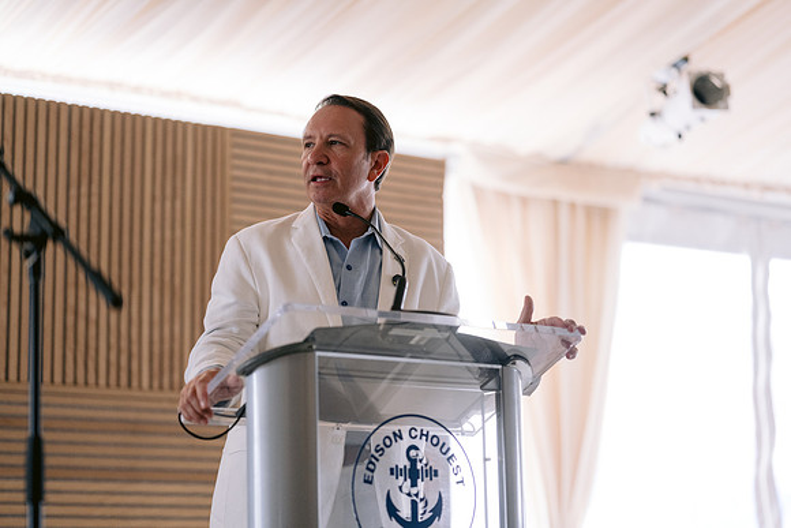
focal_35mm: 85
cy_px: 264
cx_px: 396
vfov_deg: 16.1
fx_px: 1868
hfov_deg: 23.9
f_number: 1.8
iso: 800
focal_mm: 85
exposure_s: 1/320
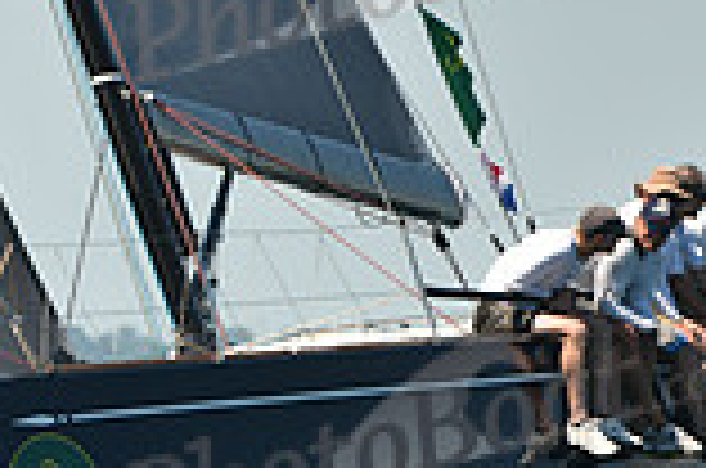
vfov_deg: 0.9
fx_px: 29005
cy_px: 263
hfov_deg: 1.4
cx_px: -103
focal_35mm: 1482
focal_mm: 400
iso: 250
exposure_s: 1/1250
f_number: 5.6
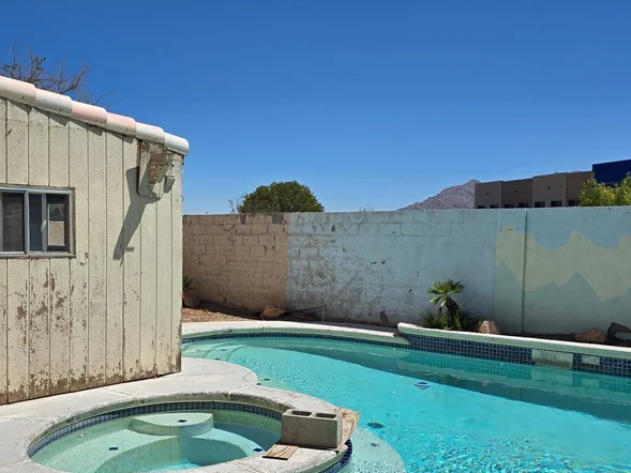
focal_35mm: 40
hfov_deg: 46.7
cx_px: 274
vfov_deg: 36.0
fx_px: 729
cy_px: 254
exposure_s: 1/1659
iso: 12
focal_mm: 6.3
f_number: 1.7
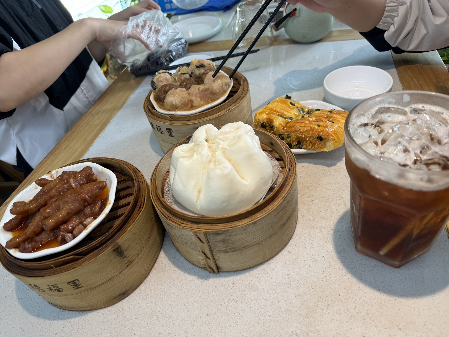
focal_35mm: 24
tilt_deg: -41.9
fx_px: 311
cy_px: 168
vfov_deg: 56.9
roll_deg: +14.0
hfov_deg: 71.6
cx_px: 224
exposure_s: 1/100
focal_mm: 6.76
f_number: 1.78
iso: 64
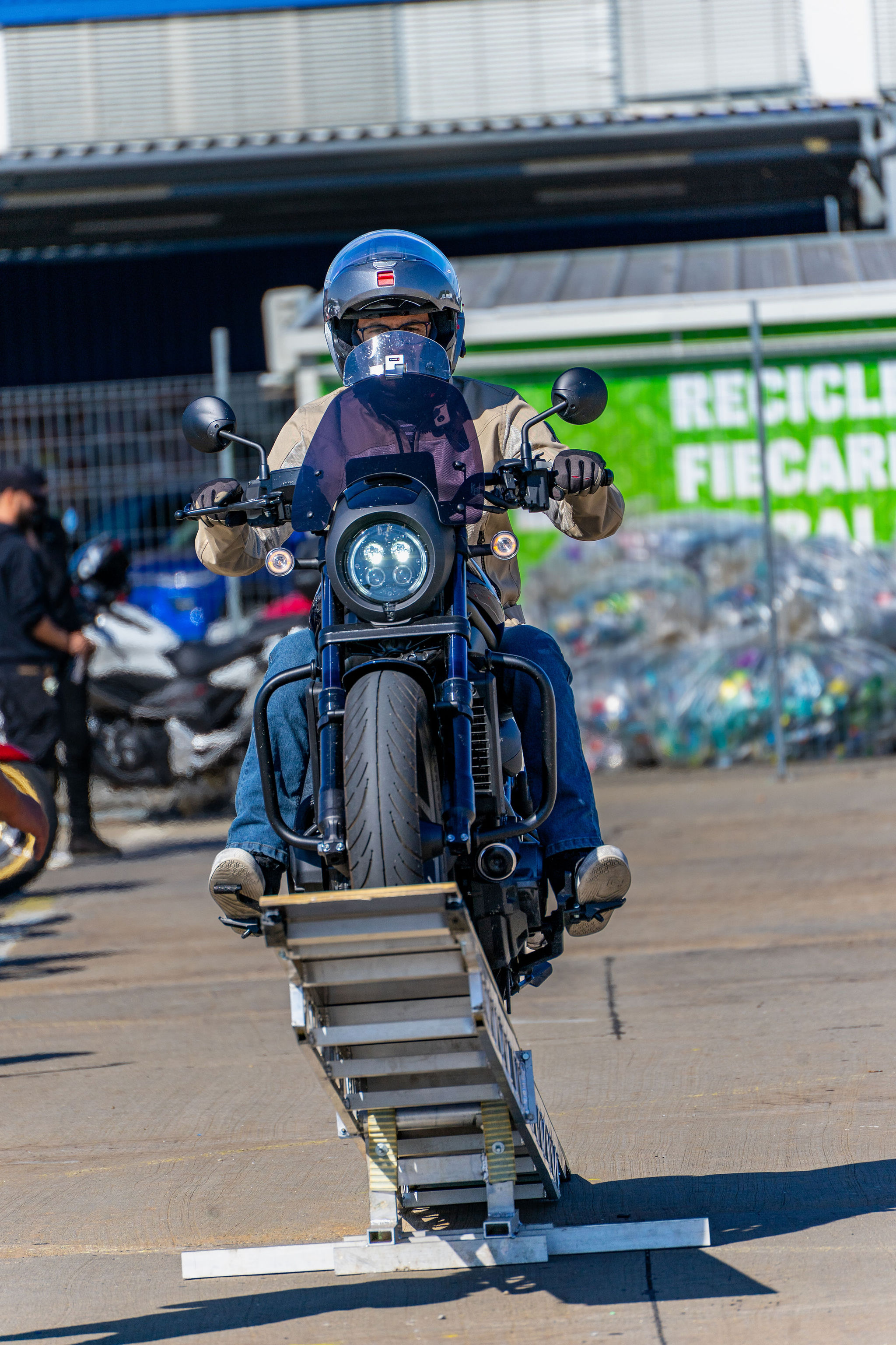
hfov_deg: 4.6
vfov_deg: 6.9
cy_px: 672
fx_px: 11199
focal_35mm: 300
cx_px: 448
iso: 125
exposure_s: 1/1250
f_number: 6.3
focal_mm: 300
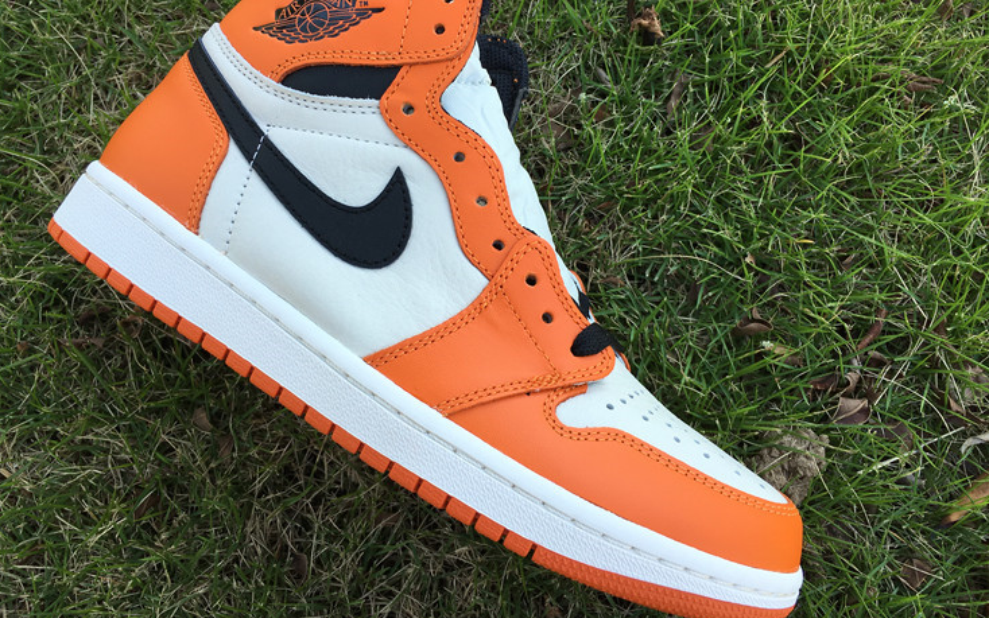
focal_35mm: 31
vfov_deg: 40.5
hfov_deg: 61.2
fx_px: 836
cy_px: 255
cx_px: 492
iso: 25
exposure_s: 1/308
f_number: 2.2
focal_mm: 4.15
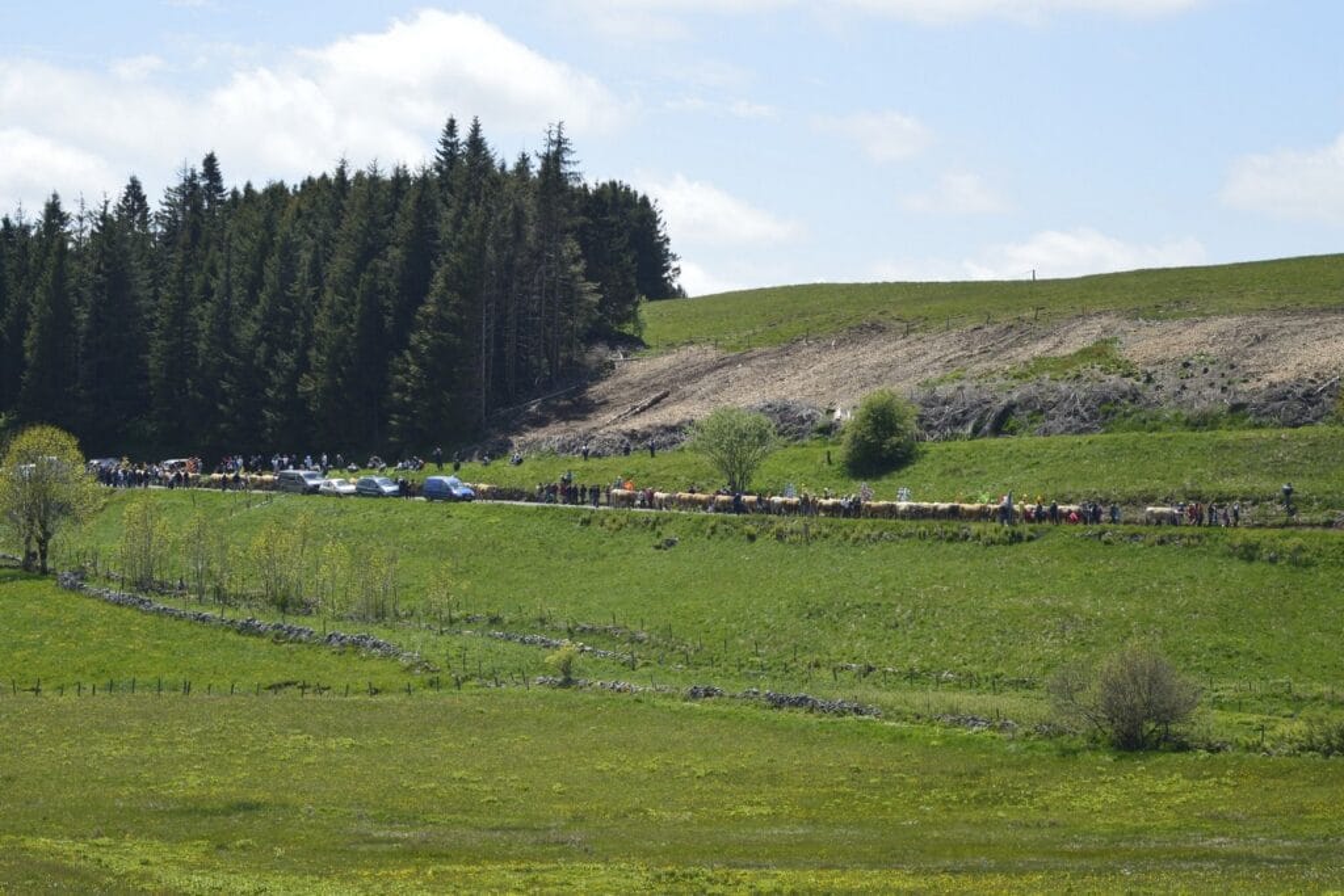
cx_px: 672
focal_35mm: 82
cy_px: 448
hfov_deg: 24.6
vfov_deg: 16.6
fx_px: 3080
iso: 100
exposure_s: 1/320
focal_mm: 55
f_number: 5.6
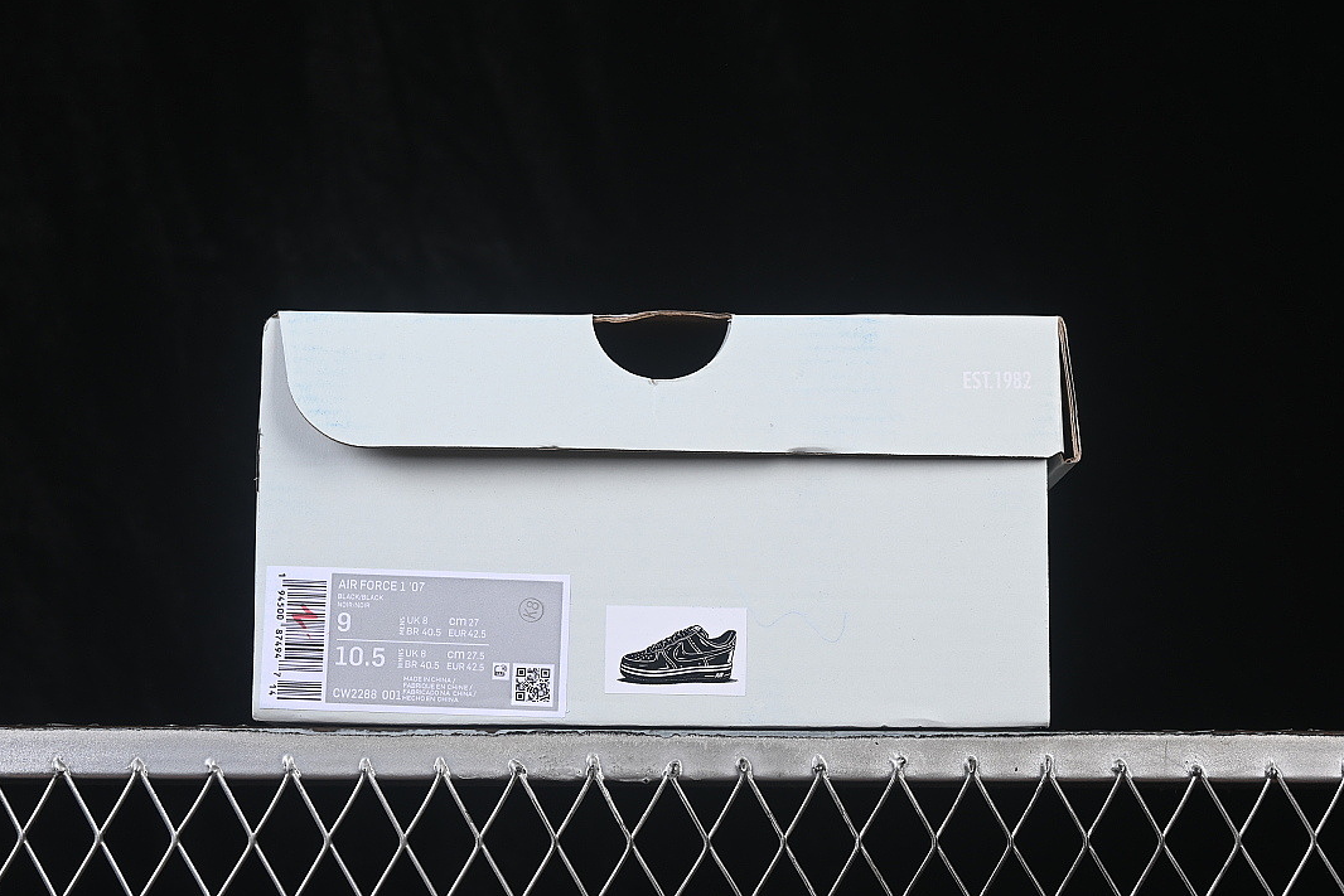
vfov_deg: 18.0
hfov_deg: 26.6
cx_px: 673
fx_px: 2838
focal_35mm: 76
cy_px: 446
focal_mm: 50
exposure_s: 1/80
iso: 160
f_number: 8
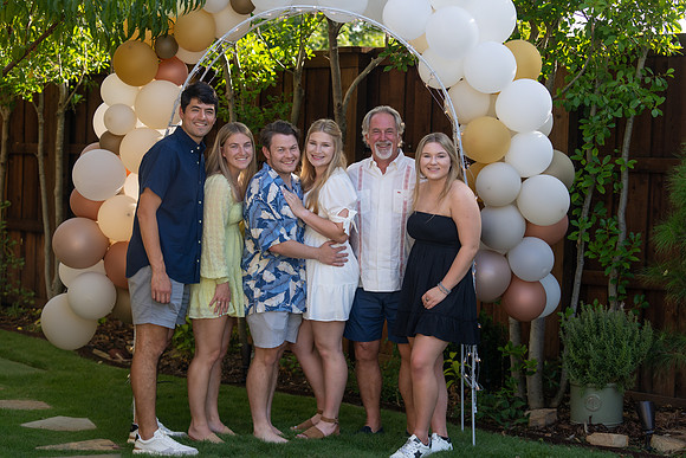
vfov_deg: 19.5
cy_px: 229
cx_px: 343
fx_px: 1334
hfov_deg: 28.8
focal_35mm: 70
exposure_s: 1/320
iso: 100
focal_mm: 70
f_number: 3.5
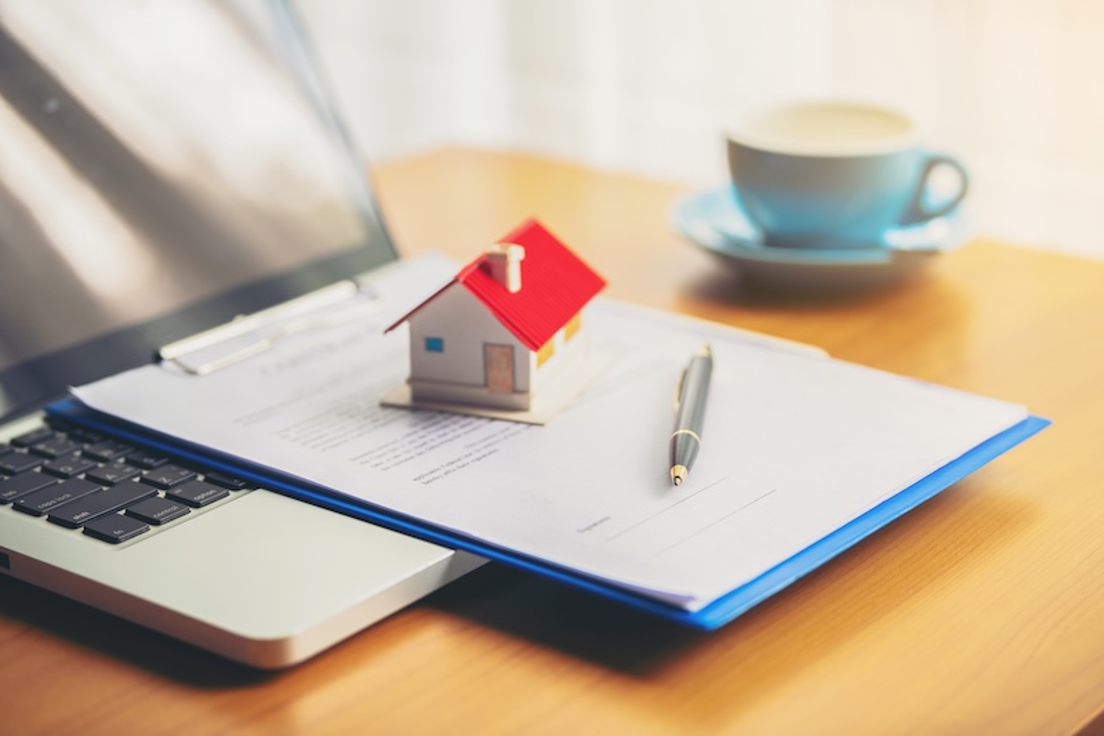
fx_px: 2453
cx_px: 552
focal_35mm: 80
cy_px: 368
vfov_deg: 17.1
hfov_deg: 25.4
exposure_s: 1/100
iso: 250
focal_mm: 80
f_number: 2.8
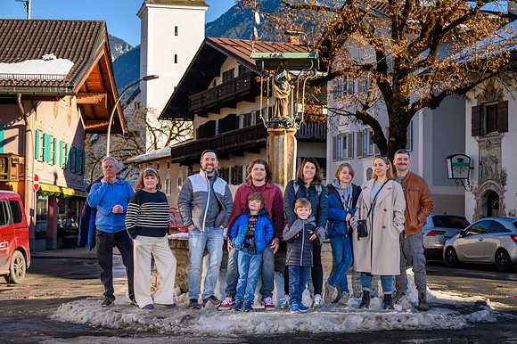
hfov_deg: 28.9
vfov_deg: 19.4
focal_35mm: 70
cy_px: 172
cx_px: 258
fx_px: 1005
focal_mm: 70
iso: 125
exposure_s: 1/320
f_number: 5.6
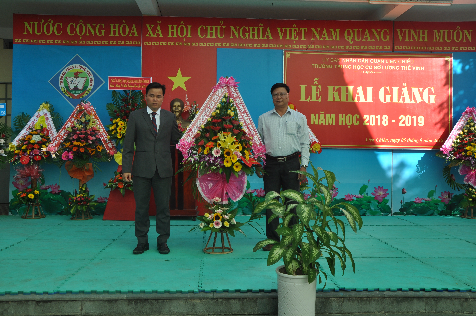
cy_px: 158
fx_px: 475
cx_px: 238
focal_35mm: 36
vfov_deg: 36.8
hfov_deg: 53.2
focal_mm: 24
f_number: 10
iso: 200
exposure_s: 1/200
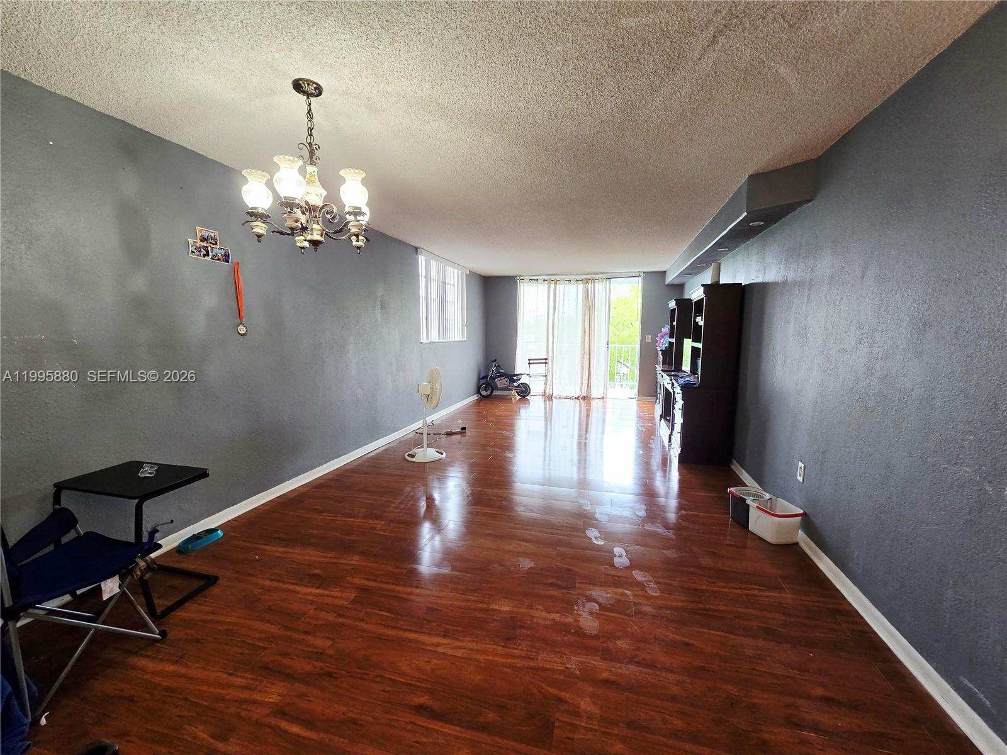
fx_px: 378
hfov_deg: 106.2
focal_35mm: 13
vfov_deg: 89.9
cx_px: 504
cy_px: 378
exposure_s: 1/60.2
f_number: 2.2
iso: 160
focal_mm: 2.2
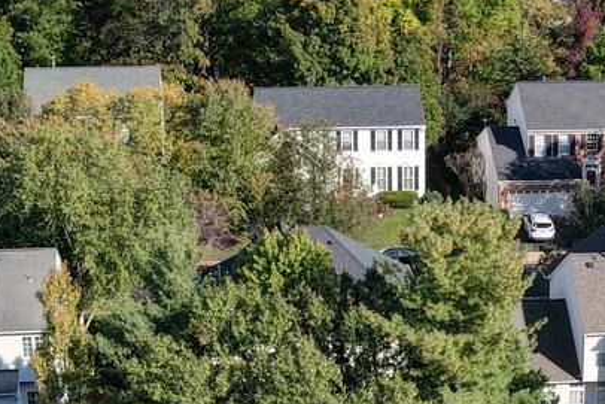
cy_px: 505
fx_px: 1866
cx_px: 468
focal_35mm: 111
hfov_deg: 18.3
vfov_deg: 12.0
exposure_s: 1/1250
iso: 110
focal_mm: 8.4
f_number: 2.8
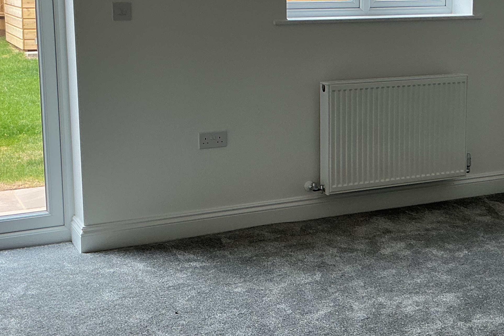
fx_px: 882
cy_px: 104
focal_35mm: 63
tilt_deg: -9.3
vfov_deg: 21.5
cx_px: 330
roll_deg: +0.5
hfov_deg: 31.7
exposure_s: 1/120
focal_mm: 3
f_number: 1.8
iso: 25
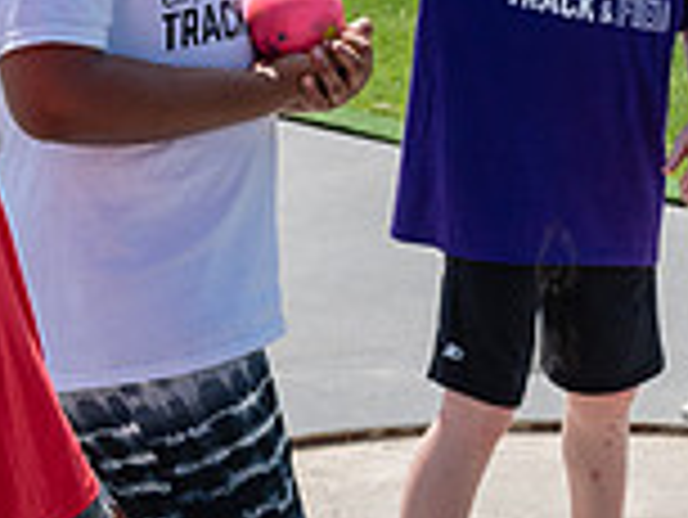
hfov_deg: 13.6
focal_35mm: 144
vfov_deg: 10.2
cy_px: -49
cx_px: 614
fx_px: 2864
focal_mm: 32
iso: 400
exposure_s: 1/1600
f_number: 5.6
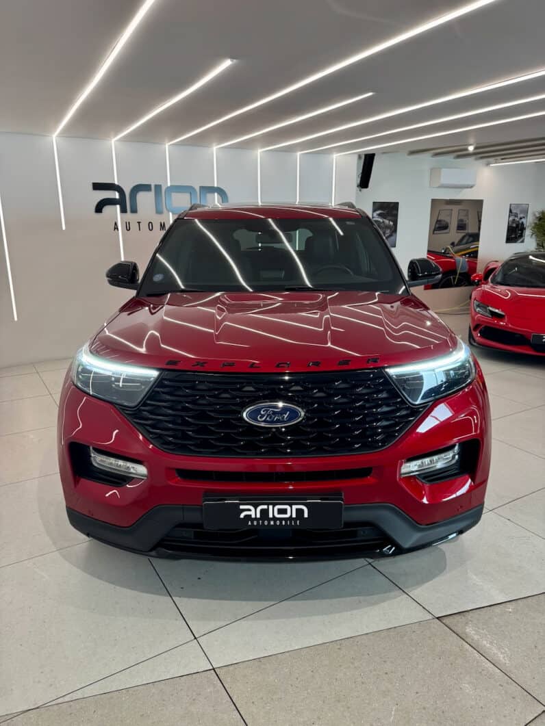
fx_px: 504
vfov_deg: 71.6
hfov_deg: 56.8
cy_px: 363
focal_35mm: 24
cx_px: 272
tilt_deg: -14.9
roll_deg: -0.9
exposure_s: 1/50
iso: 125
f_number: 1.78
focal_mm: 6.76
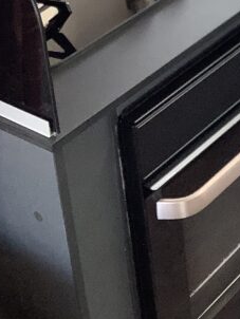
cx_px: 330
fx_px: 969
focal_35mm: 105
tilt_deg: -25.5
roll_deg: +2.0
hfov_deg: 13.5
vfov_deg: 17.6
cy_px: -85
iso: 80
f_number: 2.4
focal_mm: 3.3
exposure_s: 1/120
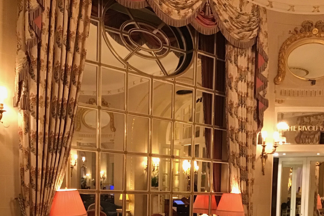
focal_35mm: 44
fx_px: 396
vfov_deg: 28.9
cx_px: 164
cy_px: 206
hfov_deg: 44.5
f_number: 2.4
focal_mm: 3.3
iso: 250
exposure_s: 1/17
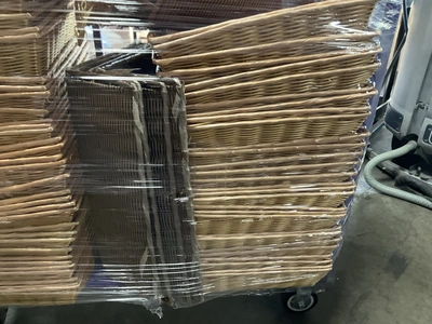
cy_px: 162
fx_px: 362
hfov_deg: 61.7
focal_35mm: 29
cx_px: 216
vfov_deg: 48.2
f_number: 1.8
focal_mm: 3
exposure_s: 1/30
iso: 320
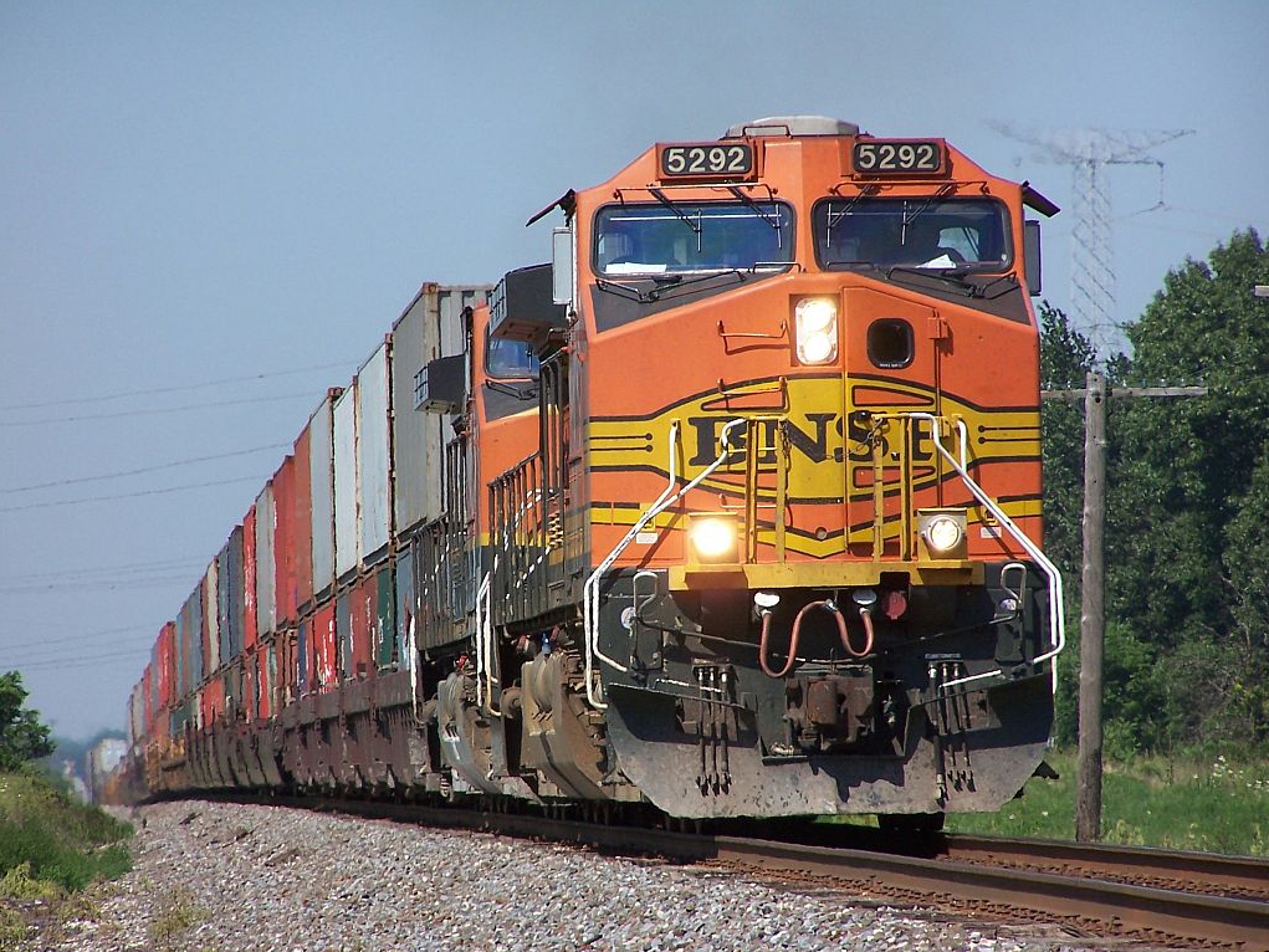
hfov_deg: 5.2
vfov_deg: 3.9
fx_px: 13969
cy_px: 476
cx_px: 635
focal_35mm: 381
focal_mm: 63
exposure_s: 1/500
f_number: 5
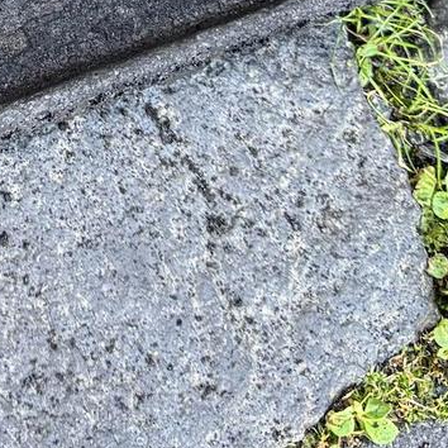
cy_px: -318
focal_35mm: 115
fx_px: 1684
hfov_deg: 14.0
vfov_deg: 13.8
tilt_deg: -60.7
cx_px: -261
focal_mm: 6.76
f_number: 1.78
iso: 200
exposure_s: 1/95
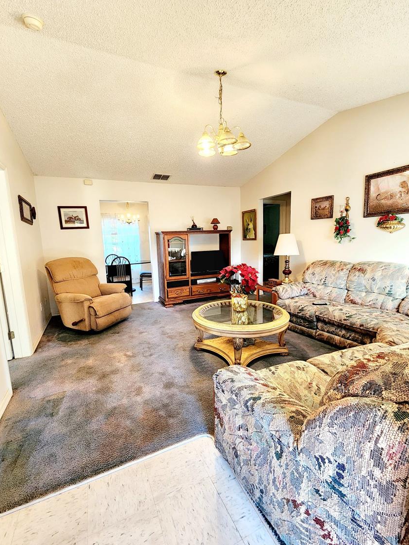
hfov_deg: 85.6
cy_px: 277
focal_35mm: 14
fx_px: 220
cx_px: 195
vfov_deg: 102.0
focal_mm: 2.2
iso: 320
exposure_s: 1/60.2
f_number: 2.2
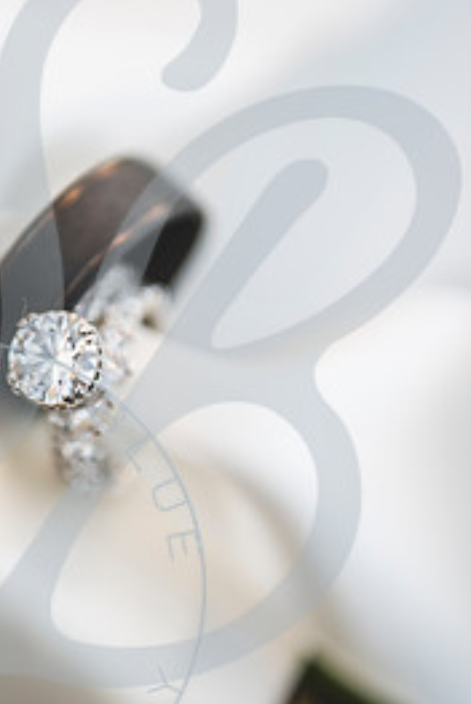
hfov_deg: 14.5
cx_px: 78
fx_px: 1840
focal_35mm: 94
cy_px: 385
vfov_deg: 21.7
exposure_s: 1/250
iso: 100
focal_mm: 55
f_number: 2.8
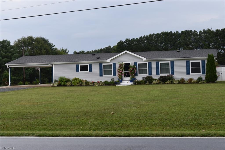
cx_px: 112
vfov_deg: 25.0
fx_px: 337
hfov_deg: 36.9
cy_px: 75
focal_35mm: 54
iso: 280
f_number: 8
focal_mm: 36
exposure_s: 1/250
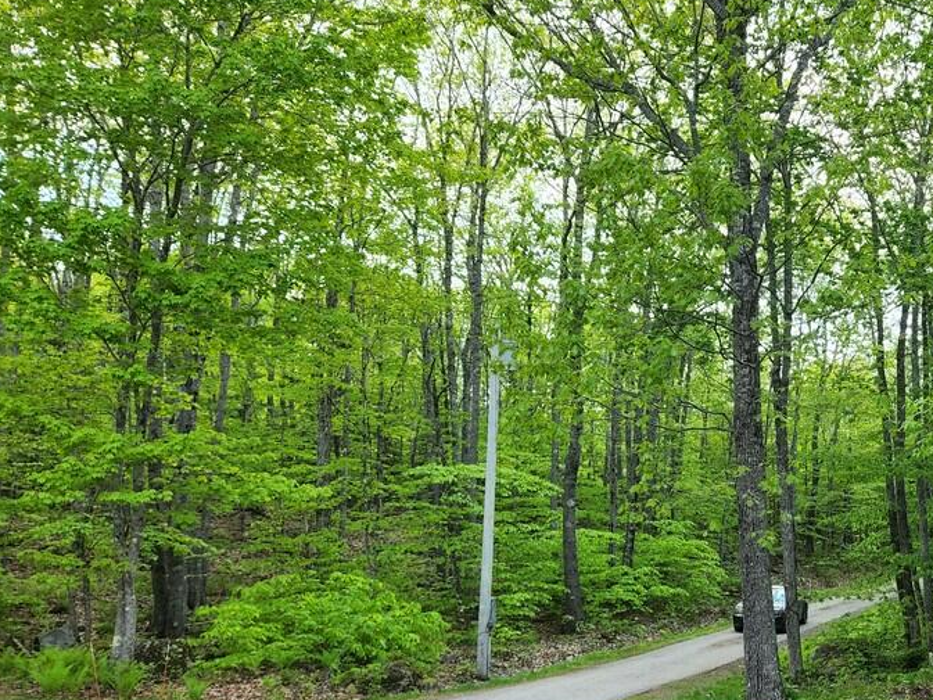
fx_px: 944
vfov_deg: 40.0
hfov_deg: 50.3
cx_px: 706
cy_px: 489
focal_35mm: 35
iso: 32
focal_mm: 5.4
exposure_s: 1/180
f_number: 1.8
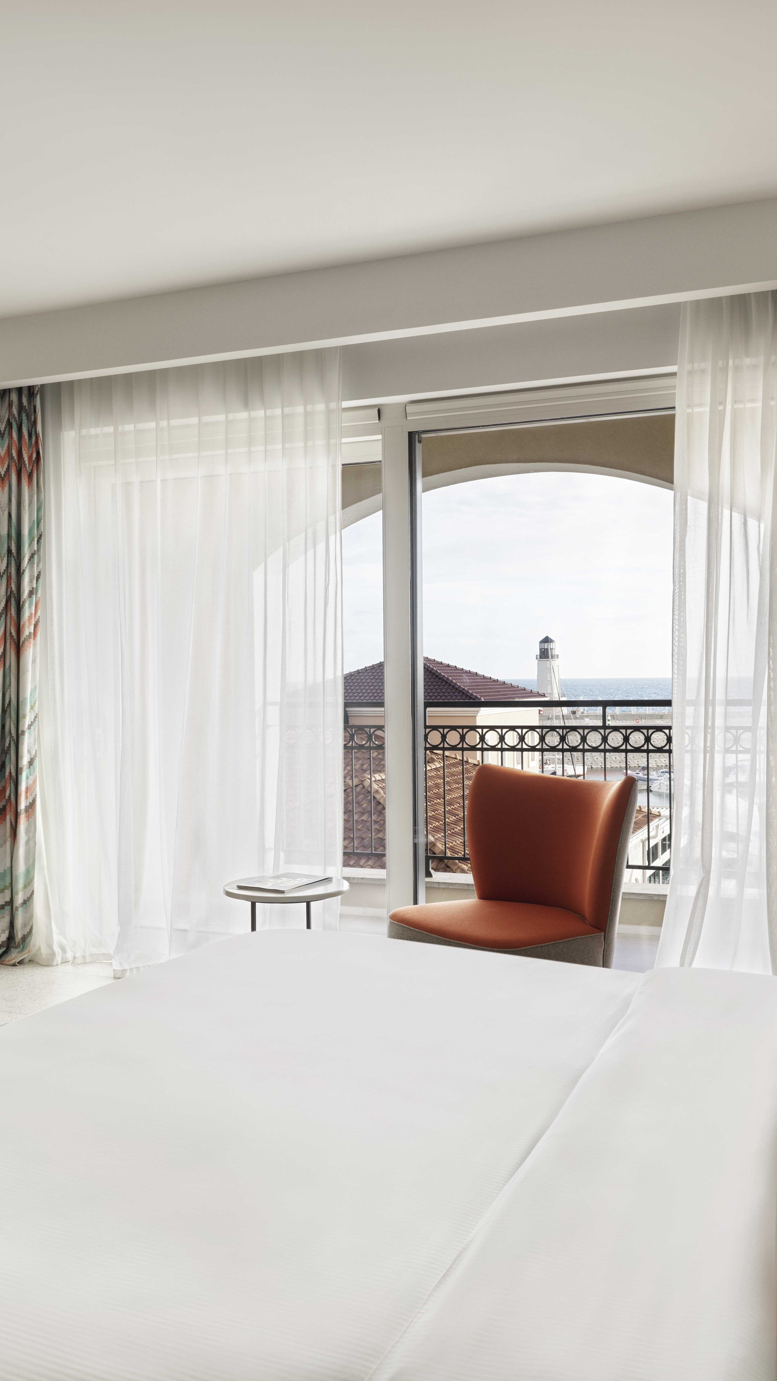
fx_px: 1172
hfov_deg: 36.6
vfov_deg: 61.0
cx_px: 351
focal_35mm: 32
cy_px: 690
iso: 200
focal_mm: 28
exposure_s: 1/3.33
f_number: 11
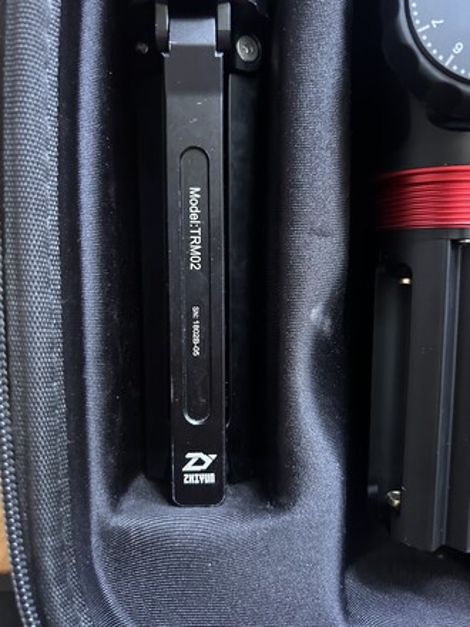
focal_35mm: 26
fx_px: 471
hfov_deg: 53.1
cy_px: 314
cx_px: 235
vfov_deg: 67.3
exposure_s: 1/30
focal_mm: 5.7
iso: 1000
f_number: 1.5
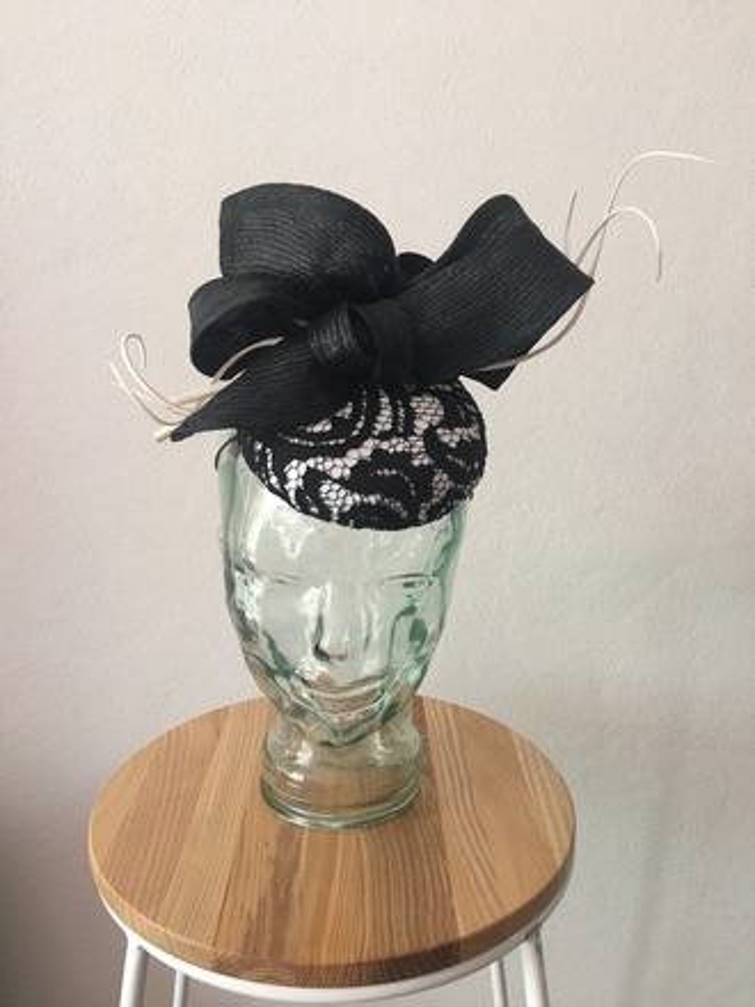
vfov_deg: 61.7
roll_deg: -0.6
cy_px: 504
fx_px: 843
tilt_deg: -12.0
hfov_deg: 48.2
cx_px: 378
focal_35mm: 29
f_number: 2.2
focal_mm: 4.15
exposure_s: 1/17
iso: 64
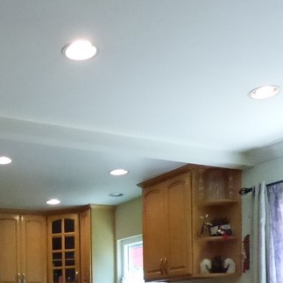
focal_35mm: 56
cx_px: 25
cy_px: 331
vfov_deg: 27.3
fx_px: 518
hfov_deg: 29.2
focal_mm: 3.58
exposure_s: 1/800
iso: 1600
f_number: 2.8
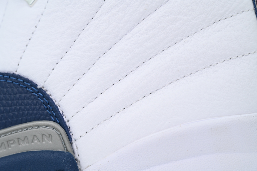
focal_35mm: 102
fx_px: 728
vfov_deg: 13.4
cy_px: 86
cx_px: 128
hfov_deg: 20.0
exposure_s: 1/100
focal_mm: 102
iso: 400
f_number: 10
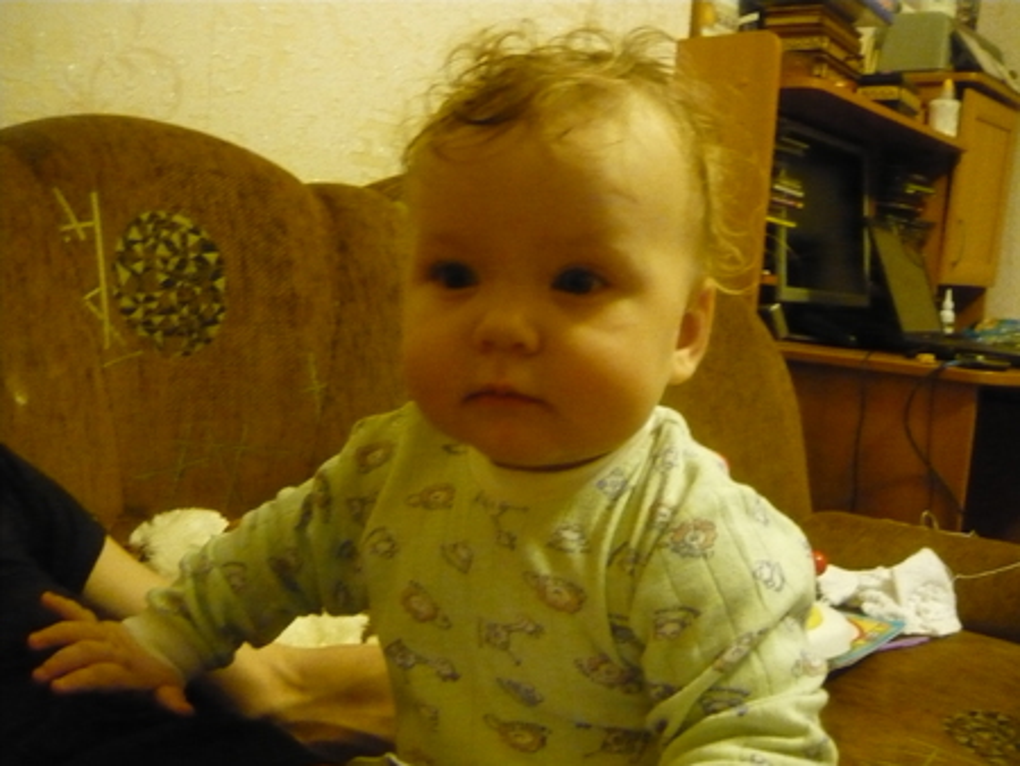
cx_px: 510
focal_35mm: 33
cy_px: 383
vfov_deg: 43.0
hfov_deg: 55.3
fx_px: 973
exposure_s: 1/10
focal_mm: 5.5
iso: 1250
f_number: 2.8
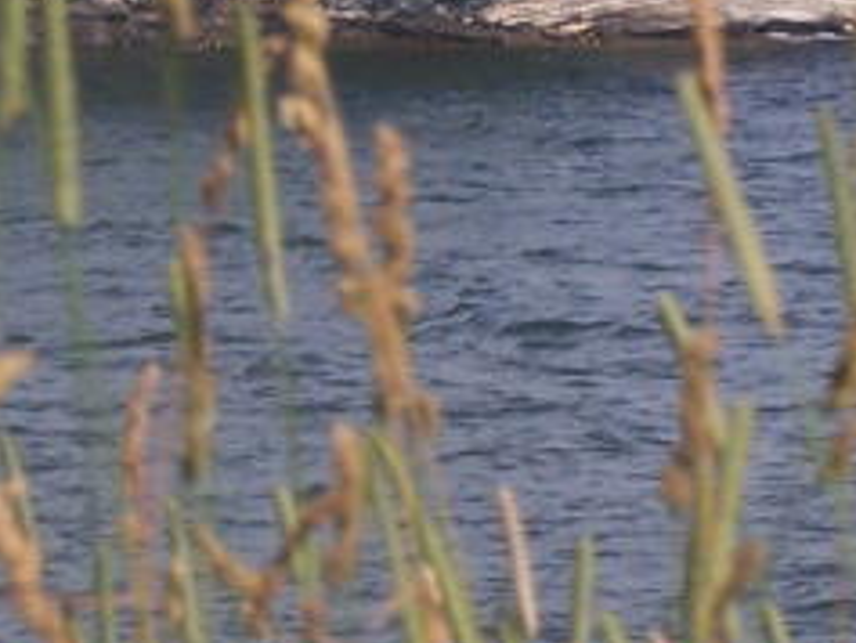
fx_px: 12519
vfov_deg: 2.9
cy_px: -343
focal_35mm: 506
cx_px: 285
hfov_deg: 3.9
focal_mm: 19.4
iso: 80
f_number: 4.5
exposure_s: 1/640
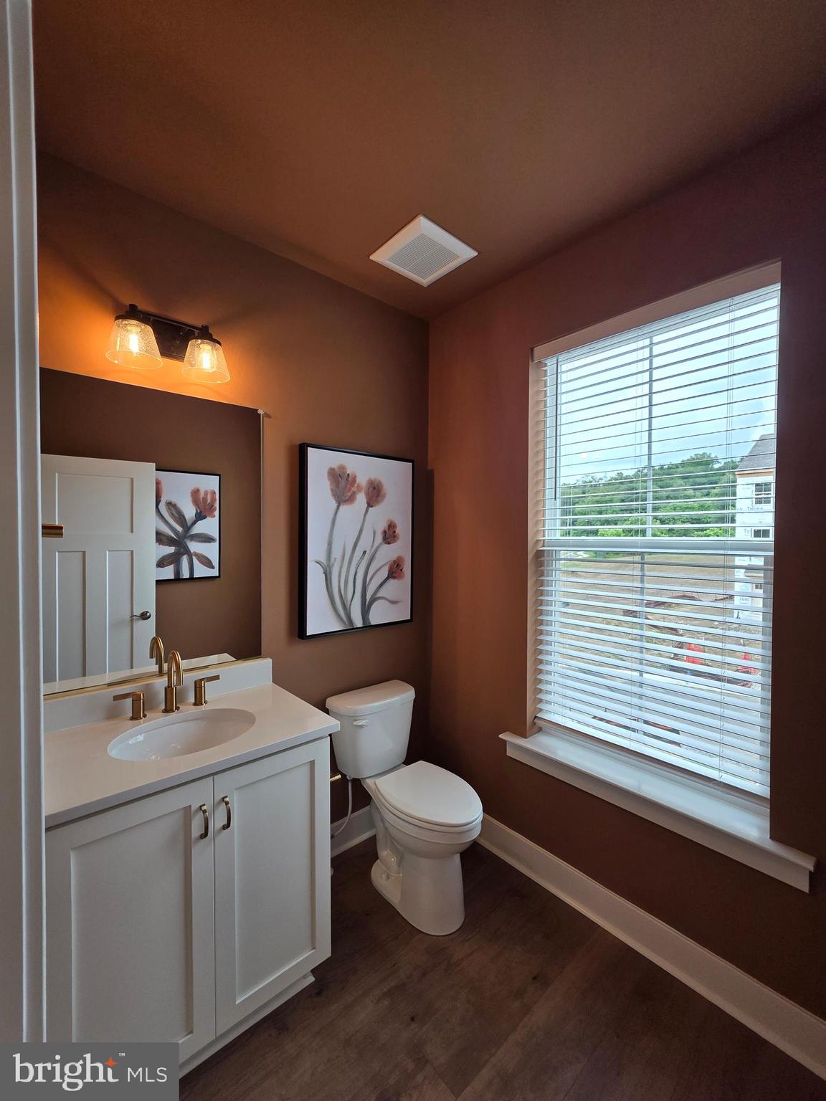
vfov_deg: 106.2
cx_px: 413
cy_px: 550
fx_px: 414
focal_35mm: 13
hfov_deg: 89.9
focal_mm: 2.2
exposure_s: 1/120
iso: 50
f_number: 1.9
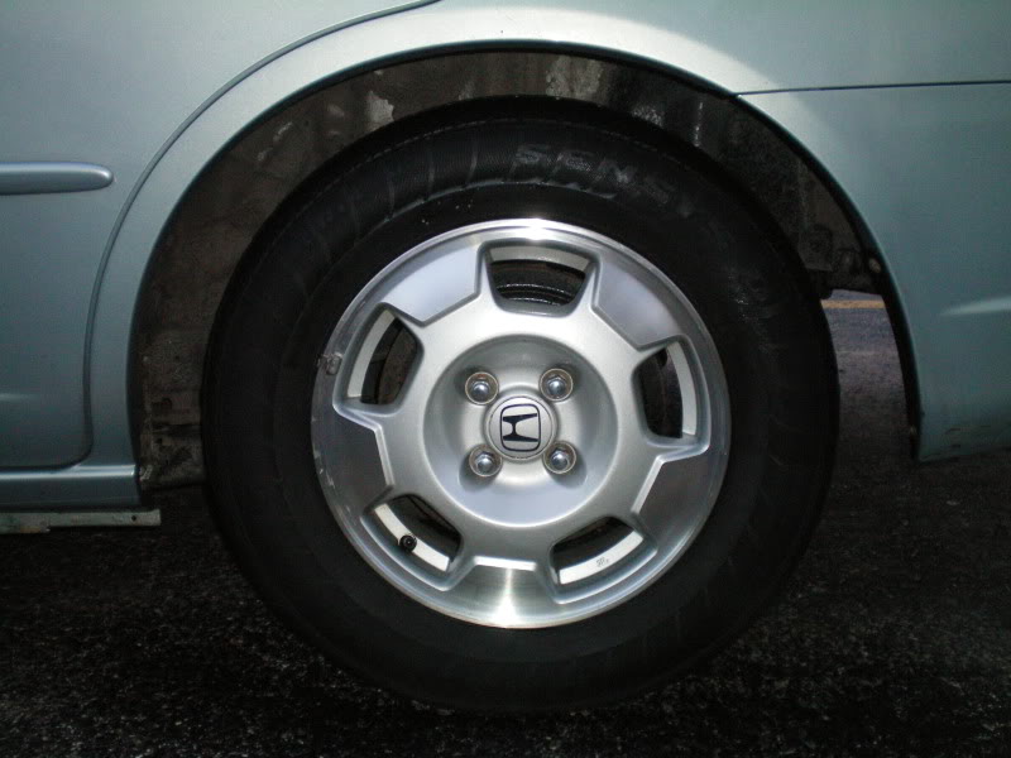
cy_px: 379
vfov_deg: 29.1
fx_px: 1460
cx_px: 506
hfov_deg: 38.2
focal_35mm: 50
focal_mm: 8.4
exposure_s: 1/60
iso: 200
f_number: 3.7
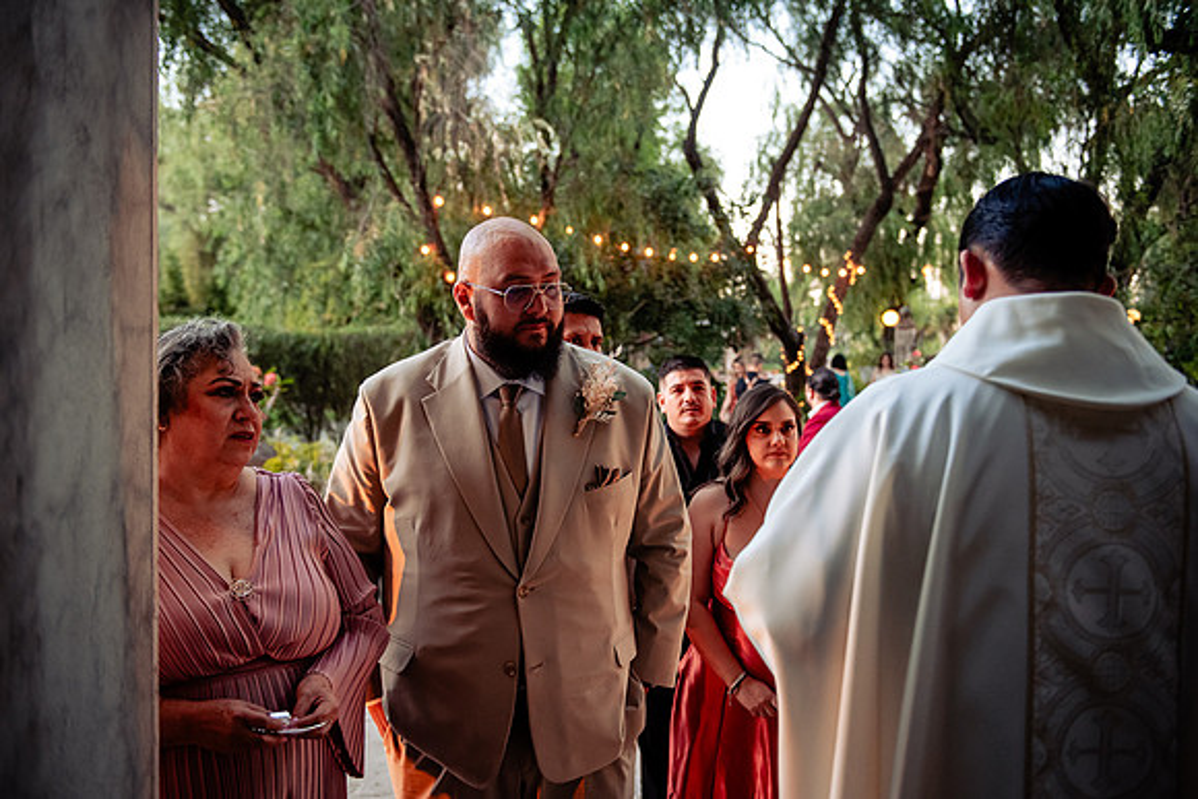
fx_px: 1105
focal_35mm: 33
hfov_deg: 56.9
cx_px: 599
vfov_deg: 39.8
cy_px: 400
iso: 2000
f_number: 2.8
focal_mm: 32
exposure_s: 1/160
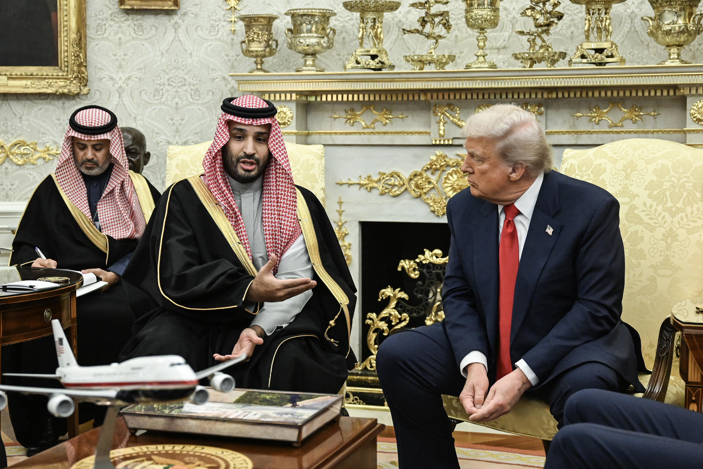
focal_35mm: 52
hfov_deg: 38.2
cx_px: 367
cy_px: 256
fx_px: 1015
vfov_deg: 26.0
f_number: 3.5
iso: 4000
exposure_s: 1/250
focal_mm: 46
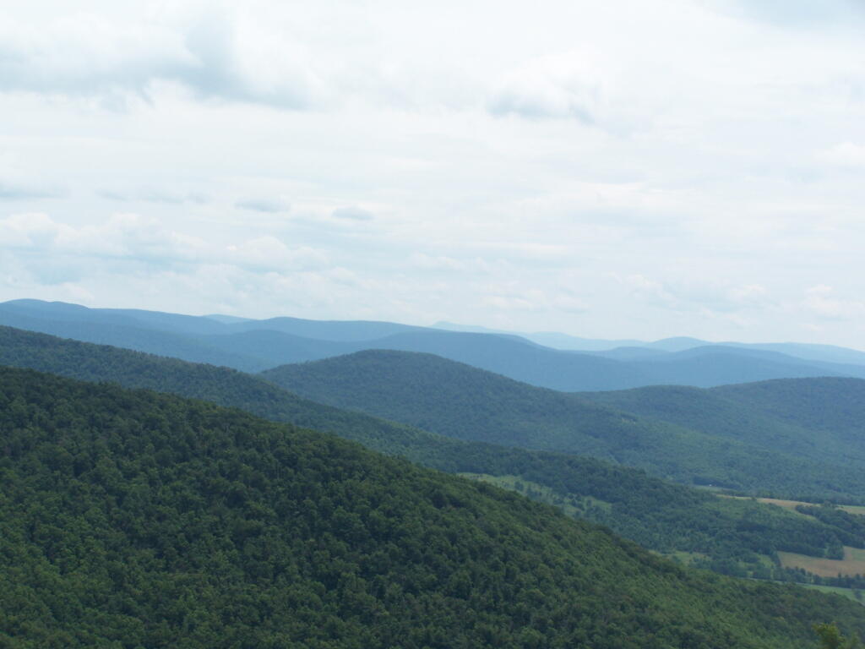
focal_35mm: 75
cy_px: 324
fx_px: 1874
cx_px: 432
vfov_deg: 19.6
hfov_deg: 26.0
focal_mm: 12.4
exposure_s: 1/800
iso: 80
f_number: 4.5
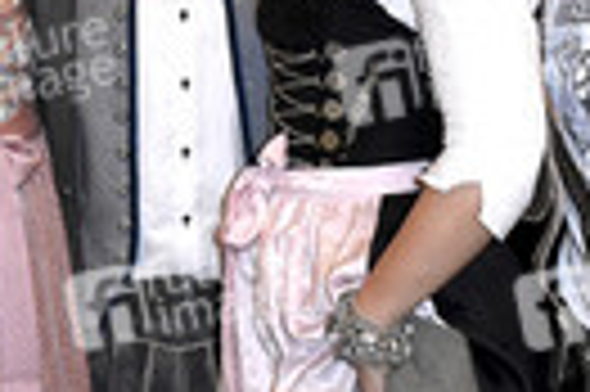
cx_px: 61
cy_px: 185
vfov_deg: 11.5
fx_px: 1943
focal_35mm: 119
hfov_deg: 17.0
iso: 3200
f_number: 6.3
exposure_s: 1/60
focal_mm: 23
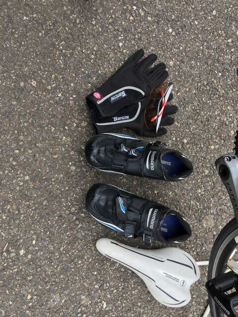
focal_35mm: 29
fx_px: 266
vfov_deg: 61.7
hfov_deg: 48.2
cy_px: 158
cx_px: 119
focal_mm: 4.15
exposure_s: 1/189
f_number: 2.2
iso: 25
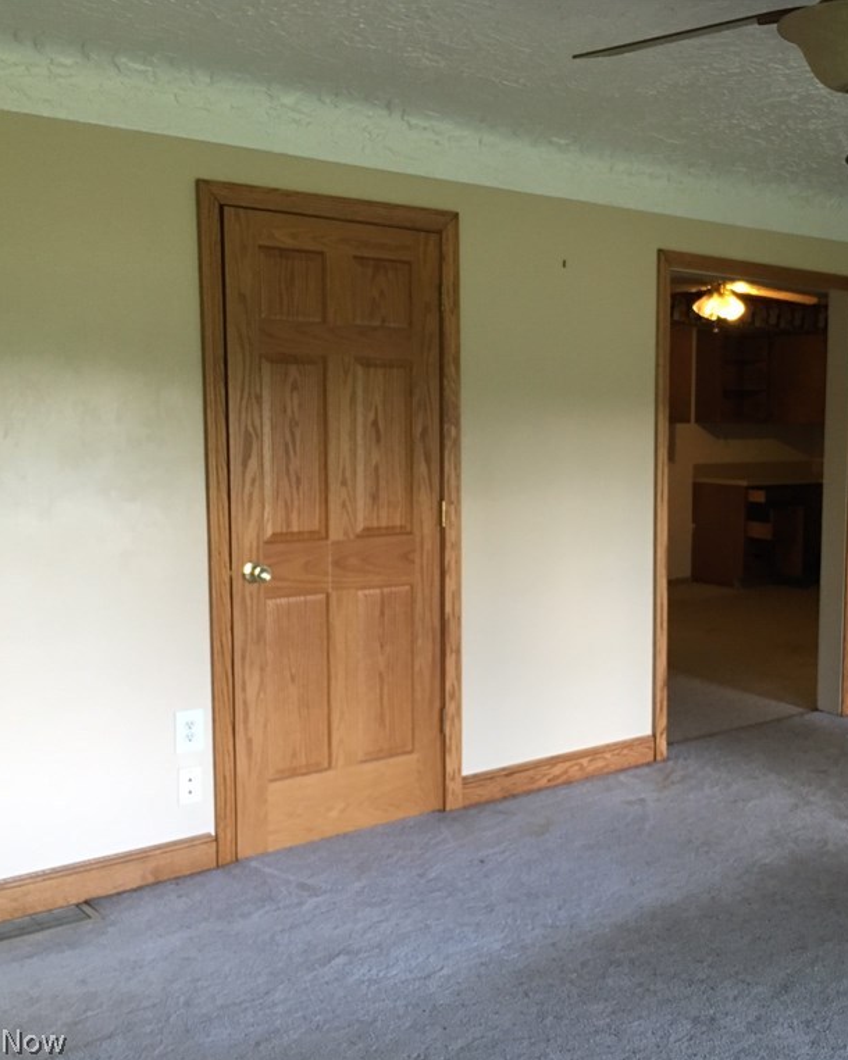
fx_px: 1193
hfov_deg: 38.2
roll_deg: +0.1
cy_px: 531
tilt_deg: -5.1
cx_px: 633
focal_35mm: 38
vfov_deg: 47.9
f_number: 2.2
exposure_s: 1/30
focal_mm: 4.15
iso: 100
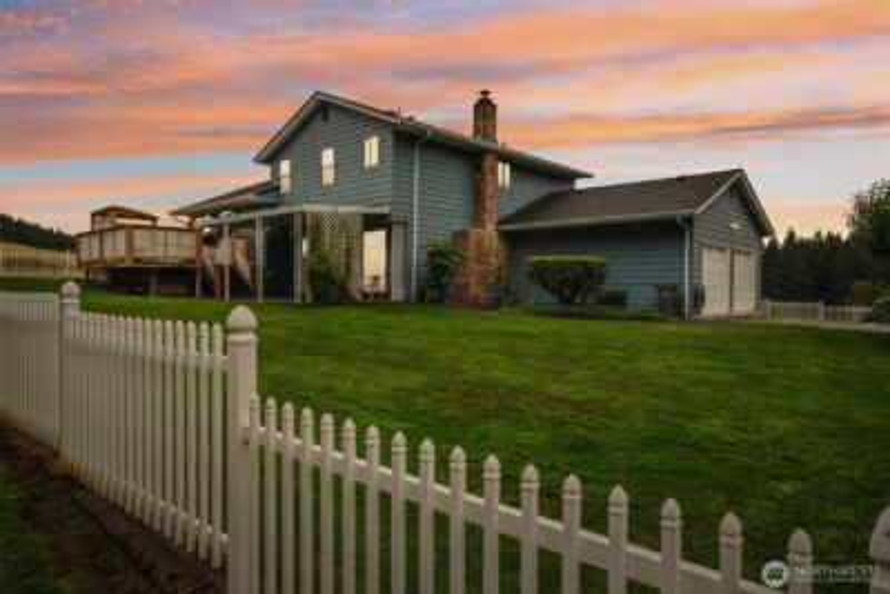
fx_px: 569
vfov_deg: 55.1
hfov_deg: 76.1
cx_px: 445
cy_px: 297
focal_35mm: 23
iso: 400
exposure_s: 1/30
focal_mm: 23
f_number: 8
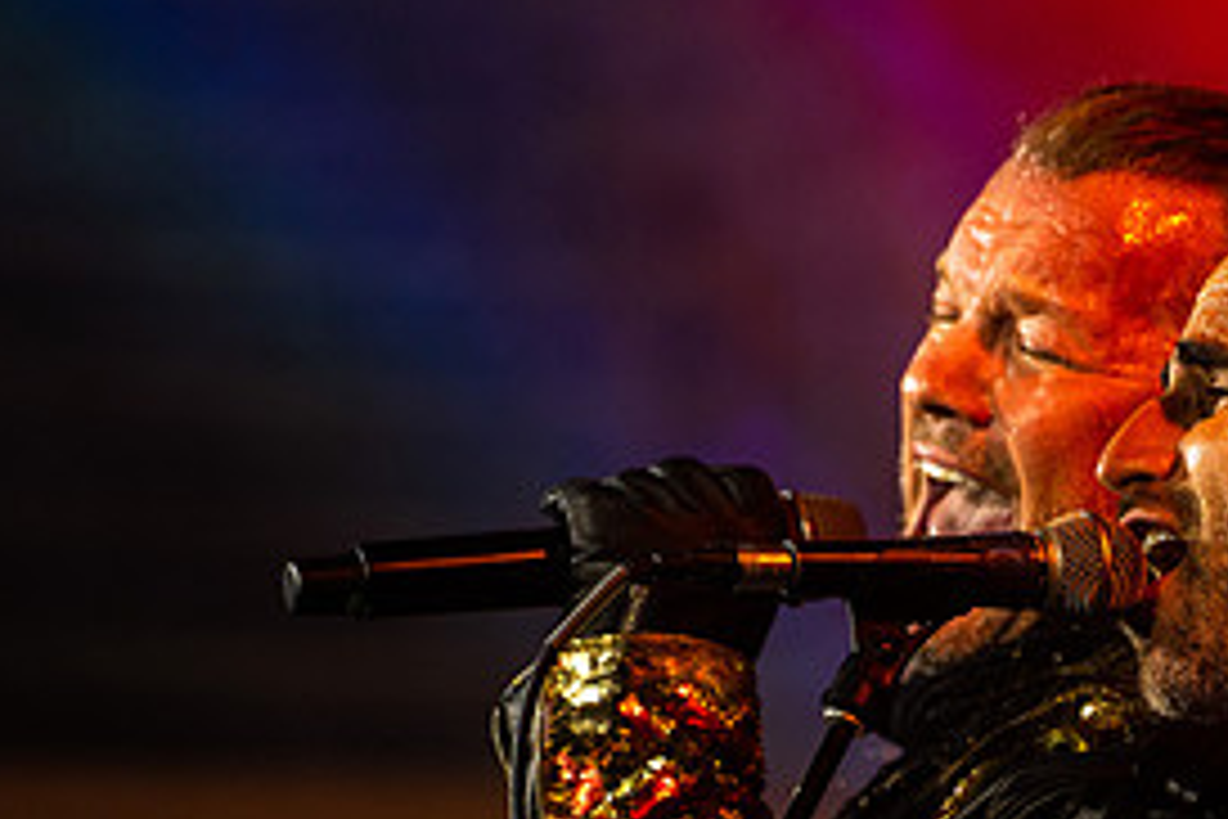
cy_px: 628
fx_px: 13064
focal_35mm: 383
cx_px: 922
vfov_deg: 3.6
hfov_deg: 5.4
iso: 1000
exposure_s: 1/400
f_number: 2.8
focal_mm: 180
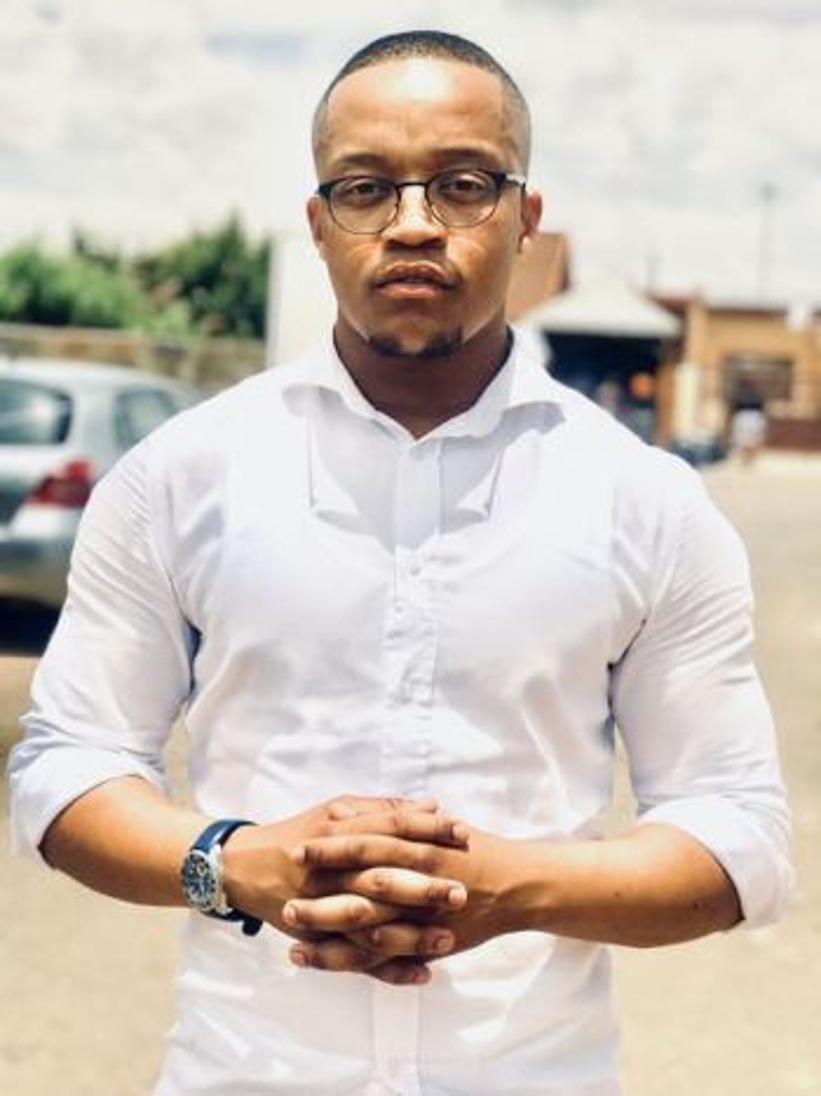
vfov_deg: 33.8
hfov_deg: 25.6
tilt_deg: -6.2
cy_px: 548
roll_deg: -3.7
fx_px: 1803
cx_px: 410
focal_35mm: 57
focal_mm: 6.6
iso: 20
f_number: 2.8
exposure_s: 1/1623
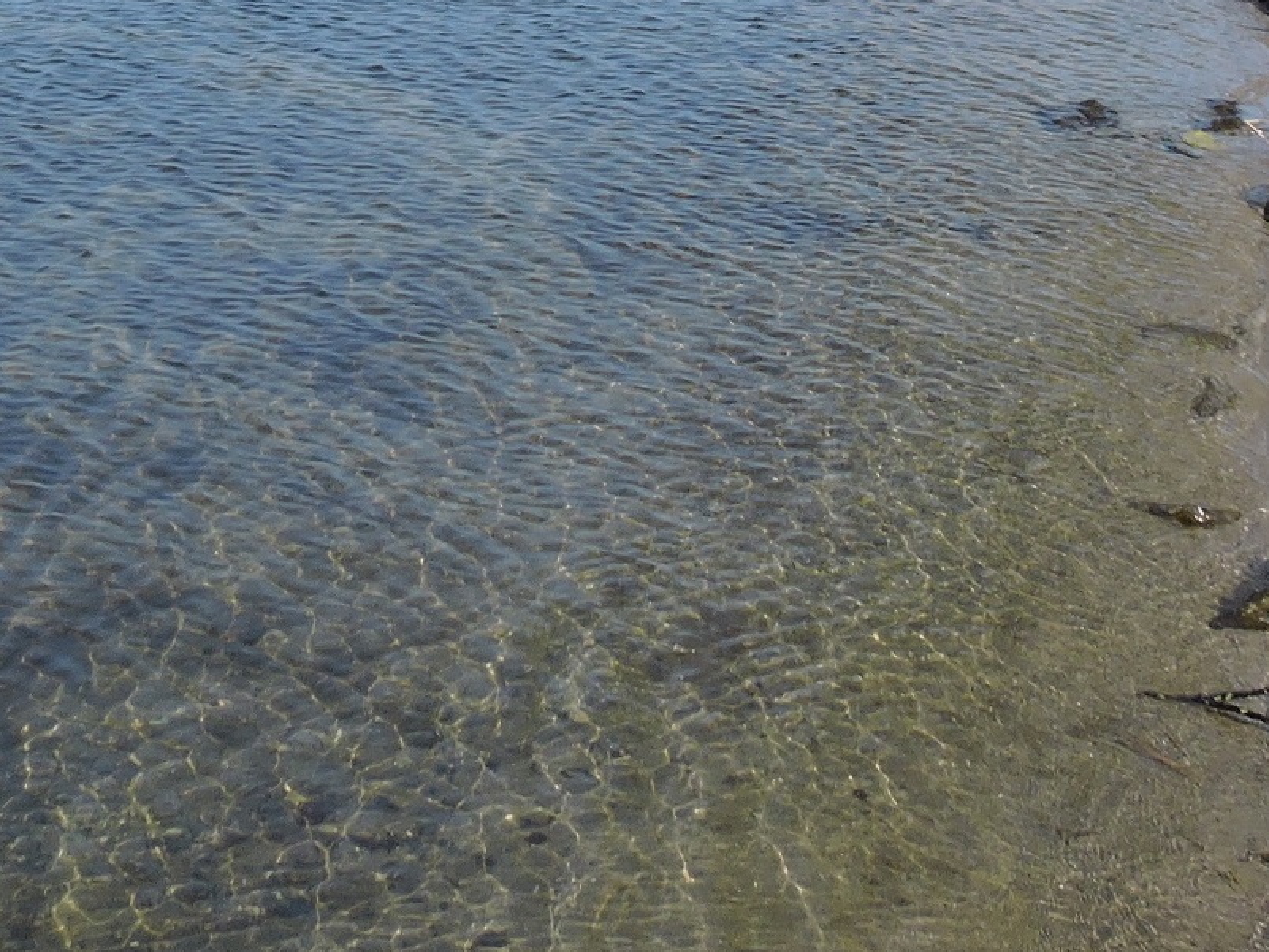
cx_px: 607
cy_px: -385
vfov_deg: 19.2
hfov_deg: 28.2
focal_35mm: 69
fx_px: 2530
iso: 100
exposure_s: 1/800
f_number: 3.3
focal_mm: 4.3
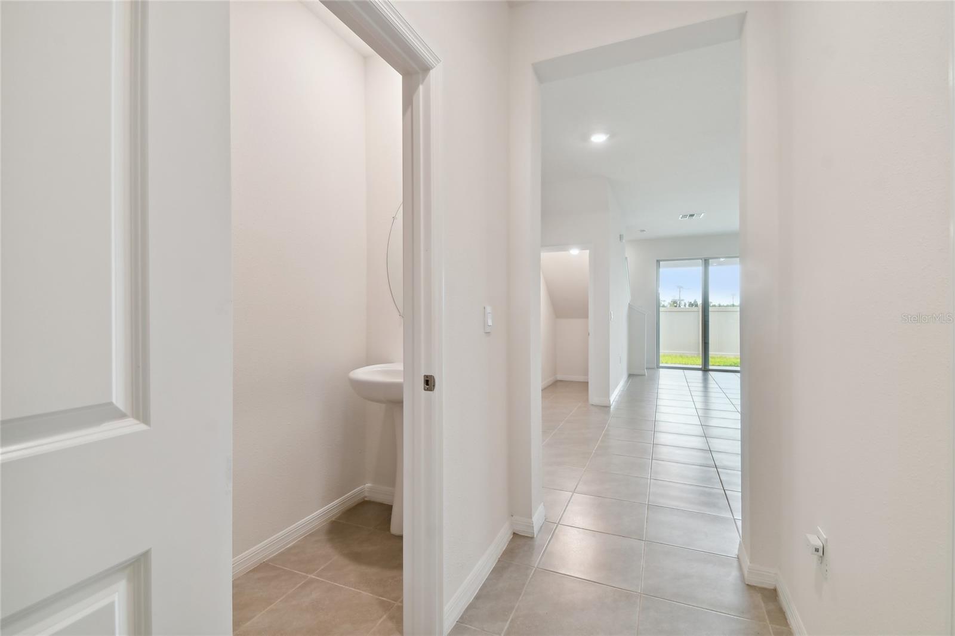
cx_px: 478
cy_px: 318
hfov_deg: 100.4
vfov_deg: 77.3
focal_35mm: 15
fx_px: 398
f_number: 7.1
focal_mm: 10
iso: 100
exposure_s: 1/6
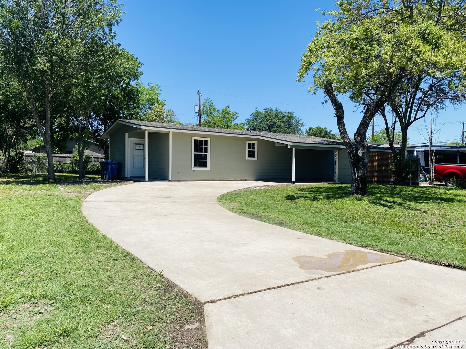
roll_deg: -1.2
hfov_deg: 67.3
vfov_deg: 53.1
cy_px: 174
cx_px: 233
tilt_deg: -2.0
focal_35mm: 26
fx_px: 350
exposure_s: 1/3610
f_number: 1.8
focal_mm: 4.25
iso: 32
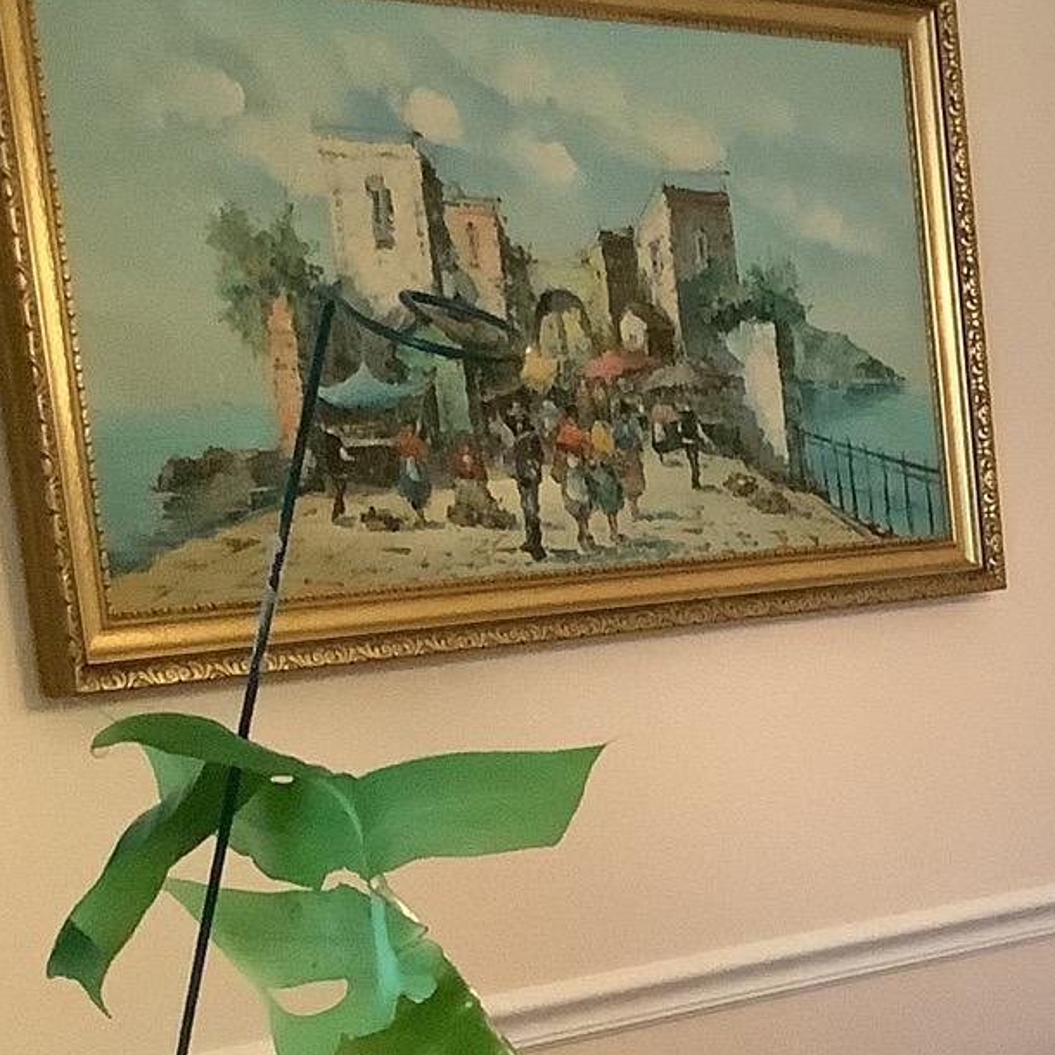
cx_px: 1576
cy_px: 1031
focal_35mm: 92
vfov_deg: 18.4
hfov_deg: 17.1
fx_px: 3172
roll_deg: +2.7
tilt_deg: -11.3
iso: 400
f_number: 2.4
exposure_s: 1/30
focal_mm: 3.3
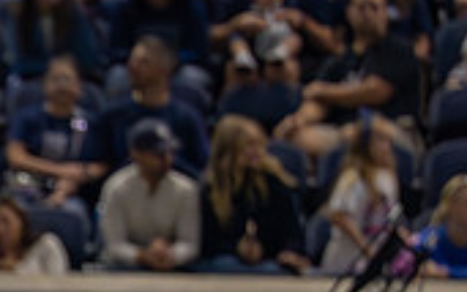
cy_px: 413
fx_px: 14756
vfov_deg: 1.1
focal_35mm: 1159
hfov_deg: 1.8
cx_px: -472
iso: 4000
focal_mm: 200
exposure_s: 1/1600
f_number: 2.8
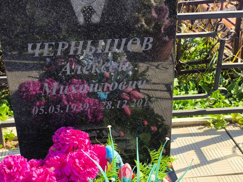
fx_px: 351
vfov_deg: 29.1
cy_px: 91
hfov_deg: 38.2
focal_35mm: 50
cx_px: 122
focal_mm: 4.71
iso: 50
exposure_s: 1/624
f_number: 1.7
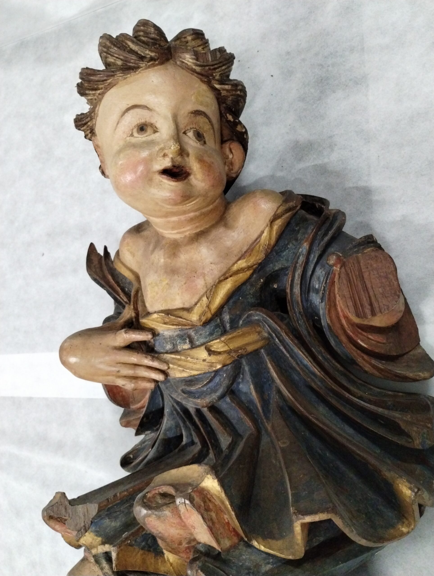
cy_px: 288
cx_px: 217
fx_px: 467
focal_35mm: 28
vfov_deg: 63.4
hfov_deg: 49.9
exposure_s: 1/90
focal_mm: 4.27
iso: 3200
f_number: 1.8
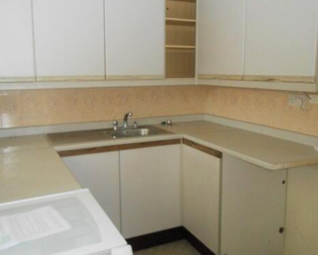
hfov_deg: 55.6
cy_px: 114
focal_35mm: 32
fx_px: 301
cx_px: 166
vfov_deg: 45.8
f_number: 3.5
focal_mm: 4.6
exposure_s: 1/25
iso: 400
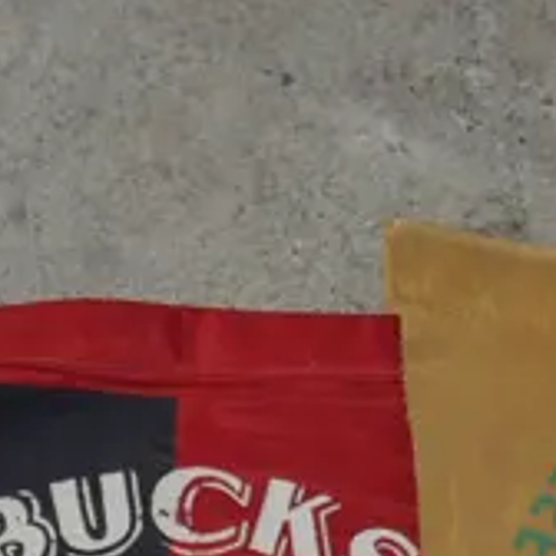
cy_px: 1152
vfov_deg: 8.5
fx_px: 3525
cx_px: -202
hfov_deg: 8.9
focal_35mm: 194
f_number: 4
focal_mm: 18
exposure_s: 1/80
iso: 200
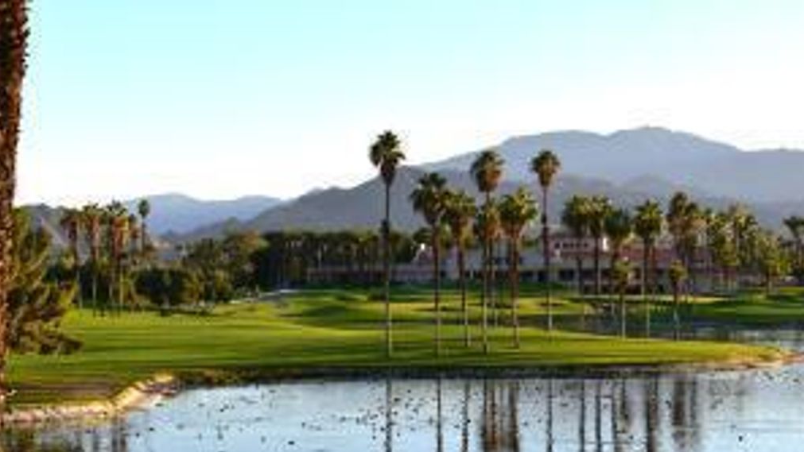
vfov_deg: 13.8
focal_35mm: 88
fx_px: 1866
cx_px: 405
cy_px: 270
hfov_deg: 24.3
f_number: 10
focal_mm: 55
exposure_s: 1/200
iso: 400
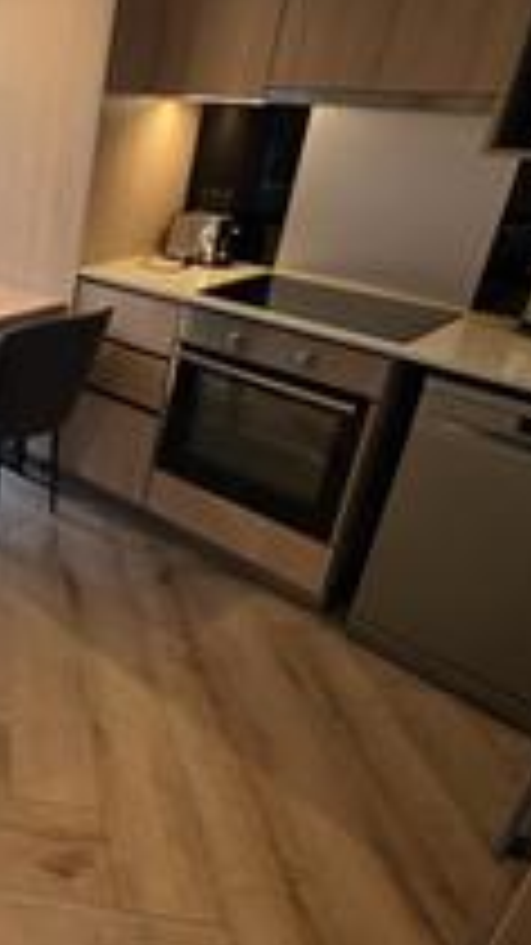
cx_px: -122
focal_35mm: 27
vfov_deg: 68.9
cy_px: 360
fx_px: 676
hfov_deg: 33.8
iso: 320
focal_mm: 2.2
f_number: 1.9
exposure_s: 1/100
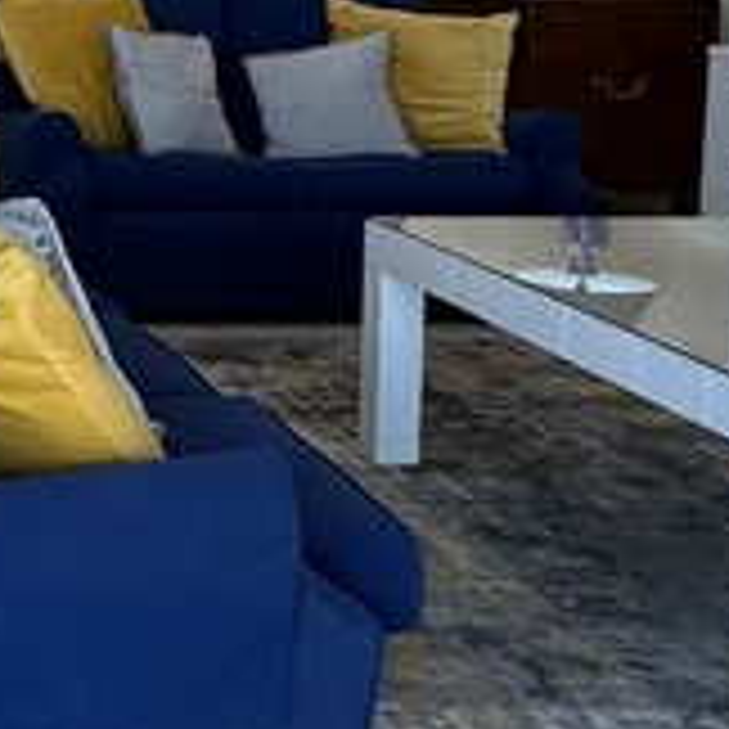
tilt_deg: -5.5
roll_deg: -0.4
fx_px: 1858
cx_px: -500
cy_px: 68
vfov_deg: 21.7
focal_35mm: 78
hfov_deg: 18.4
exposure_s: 1/100
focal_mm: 2.22
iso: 80
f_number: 2.2
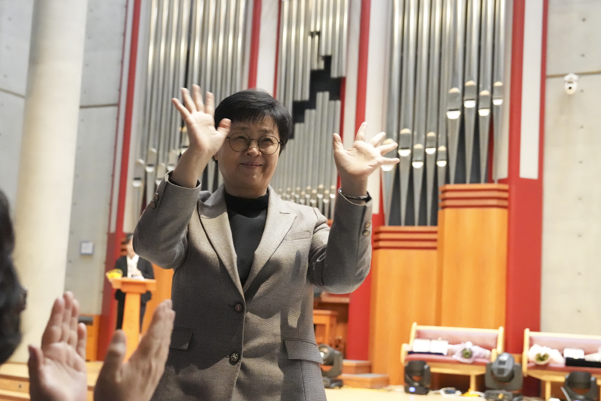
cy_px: 244
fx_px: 818
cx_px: 231
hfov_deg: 40.1
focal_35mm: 49
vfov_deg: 27.5
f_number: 4
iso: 12800
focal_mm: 37
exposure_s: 1/160
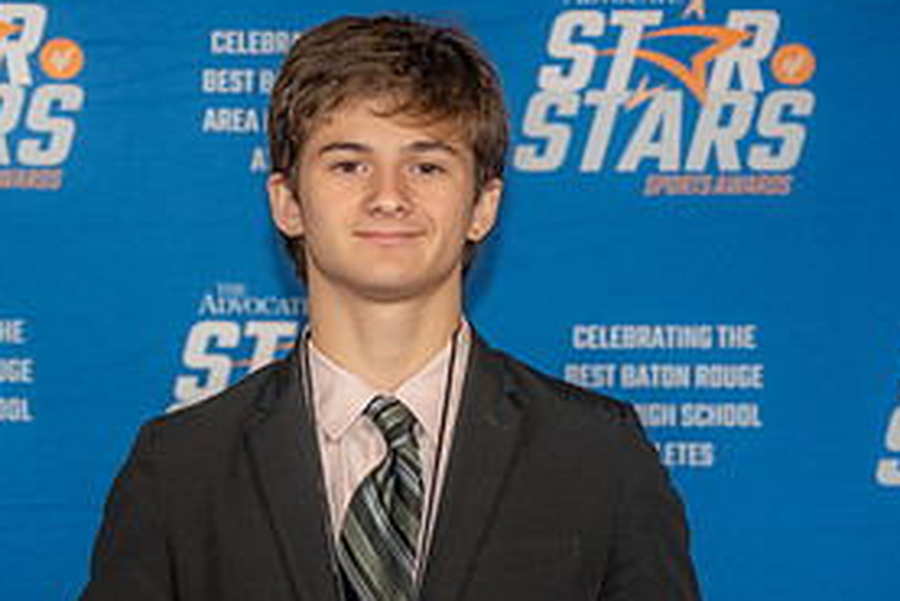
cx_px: 354
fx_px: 2876
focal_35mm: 115
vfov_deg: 11.9
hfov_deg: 17.8
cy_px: 482
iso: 400
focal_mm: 55
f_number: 3.2
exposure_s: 1/200
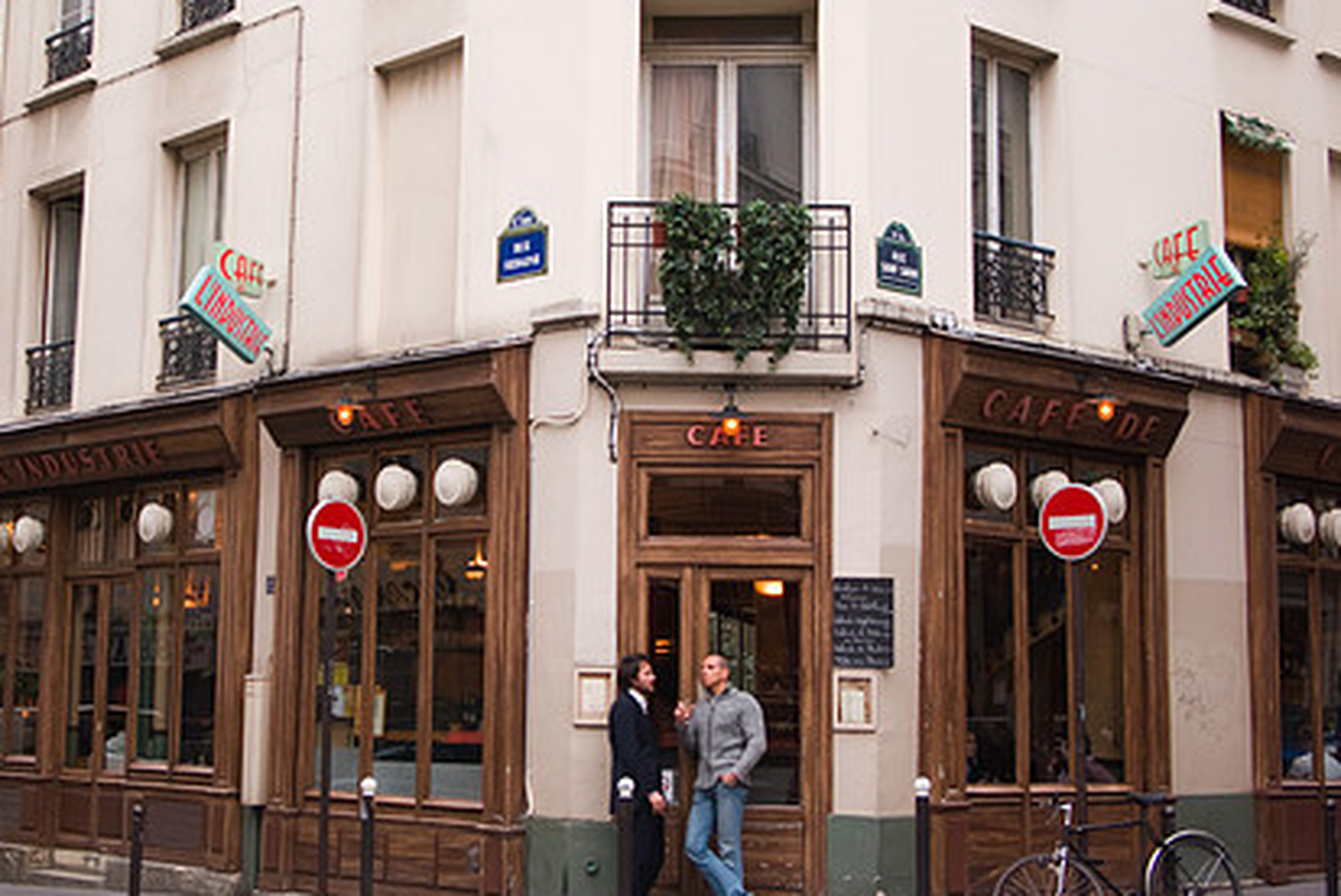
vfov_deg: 23.0
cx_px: 451
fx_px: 2199
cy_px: 373
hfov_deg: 33.6
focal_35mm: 59
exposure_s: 1/45
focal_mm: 28
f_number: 4
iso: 140
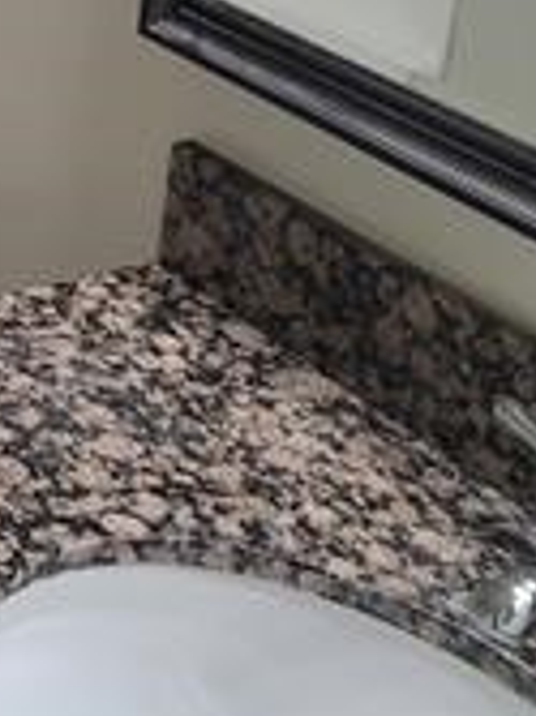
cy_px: -94
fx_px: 1860
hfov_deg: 14.5
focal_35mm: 90
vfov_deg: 20.6
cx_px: -407
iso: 250
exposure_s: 1/120
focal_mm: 7
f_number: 1.8
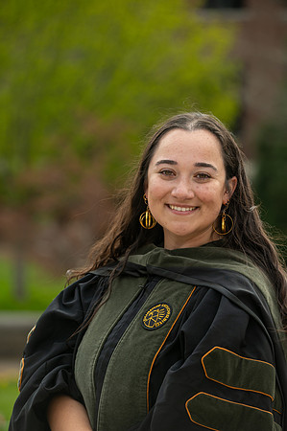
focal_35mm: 155
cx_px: 144
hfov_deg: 8.8
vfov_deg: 13.3
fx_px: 1858
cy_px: 216
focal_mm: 155
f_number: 4.5
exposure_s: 1/400
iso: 125
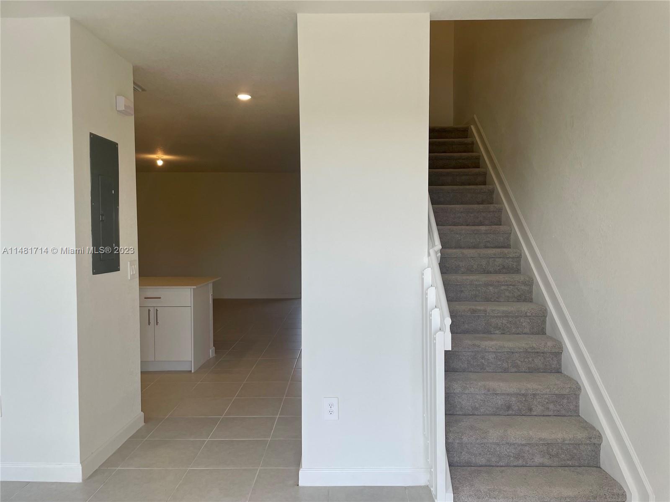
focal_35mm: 26
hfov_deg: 67.3
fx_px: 503
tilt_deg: -4.2
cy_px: 251
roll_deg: +0.0
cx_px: 335
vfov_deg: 53.1
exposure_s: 1/192
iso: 32
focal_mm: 4.2
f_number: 1.6
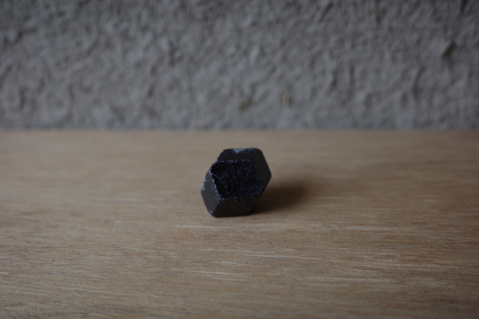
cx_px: 240
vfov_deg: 33.4
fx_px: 532
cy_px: 160
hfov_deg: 48.5
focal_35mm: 40
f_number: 2.8
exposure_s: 1/125
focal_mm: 26
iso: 200
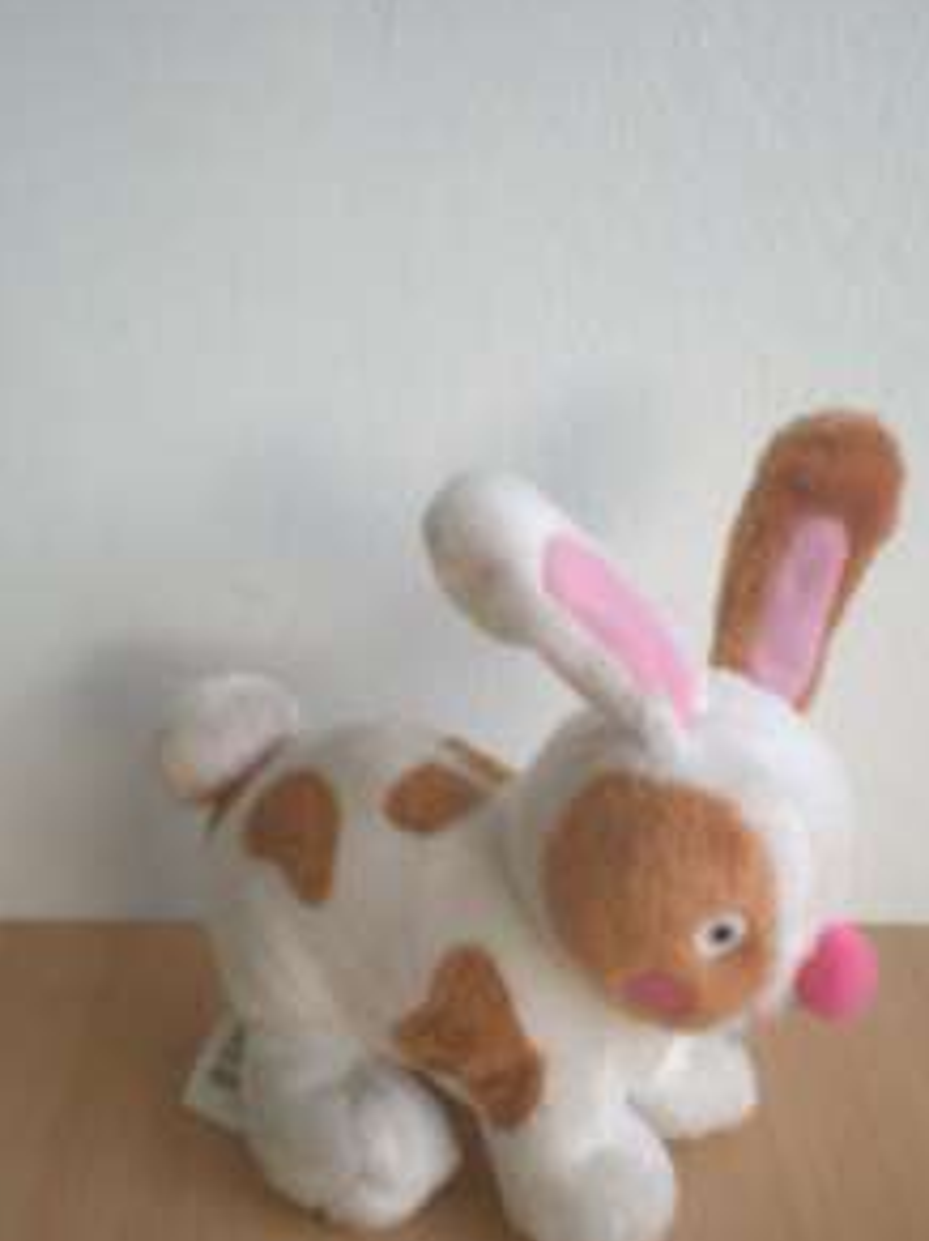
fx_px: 1826
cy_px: 776
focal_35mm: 51
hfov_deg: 28.5
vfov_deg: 37.3
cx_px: 545
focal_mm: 6.3
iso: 351
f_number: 3.1
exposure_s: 1/8
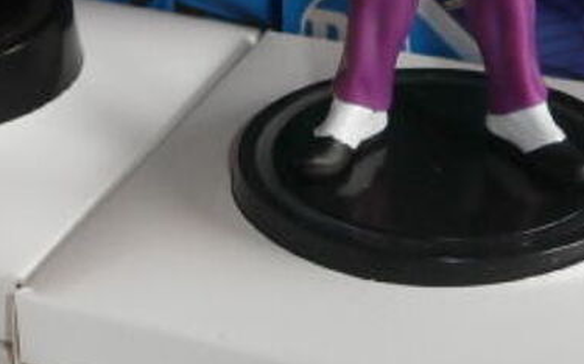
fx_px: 2116
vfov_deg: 9.6
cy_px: -182
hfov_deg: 15.4
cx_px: -22
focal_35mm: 133
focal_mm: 8.3
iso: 200
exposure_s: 1/40
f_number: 3.4
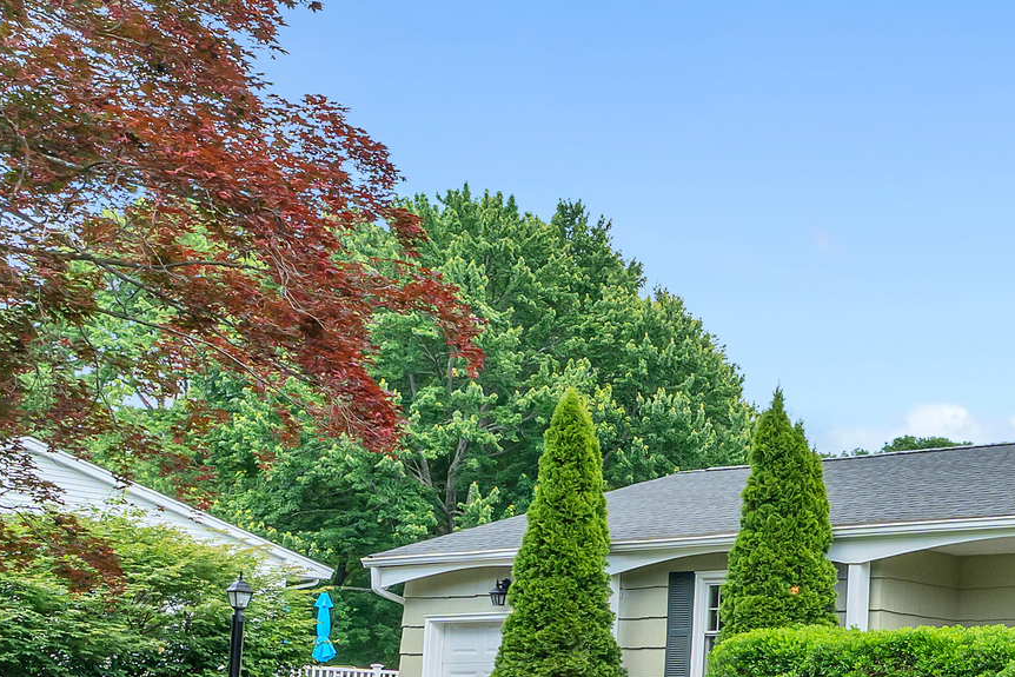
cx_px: 1440
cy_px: 669
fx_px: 1607
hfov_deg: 27.0
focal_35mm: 57
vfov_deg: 22.9
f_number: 8
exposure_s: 1/125
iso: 400
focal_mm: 16
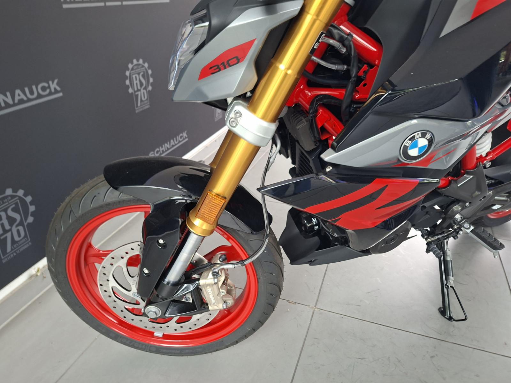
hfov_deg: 73.9
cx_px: 256
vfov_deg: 58.9
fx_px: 340
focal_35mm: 23
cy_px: 192
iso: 320
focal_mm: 5.54
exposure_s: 1/30
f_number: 1.8
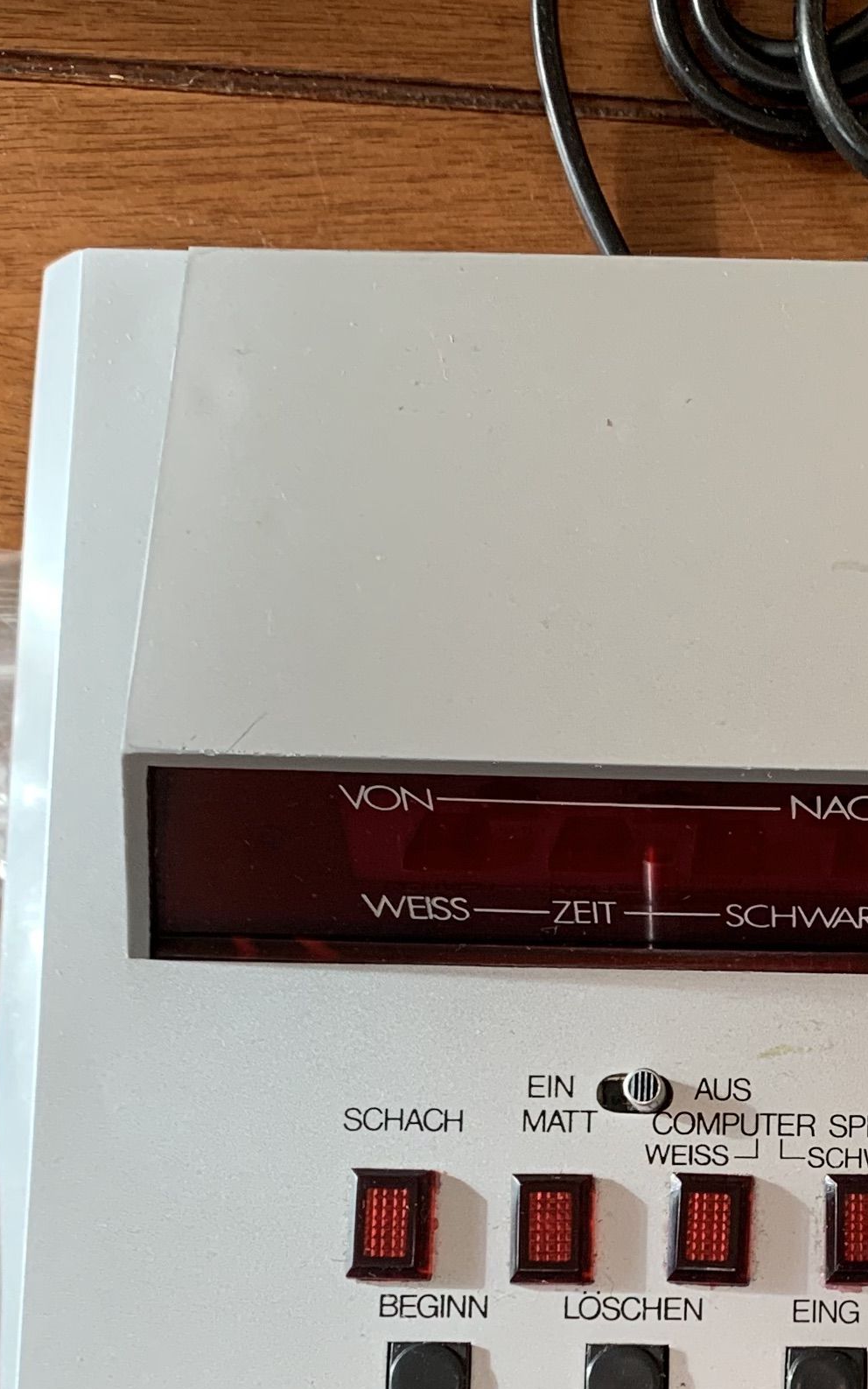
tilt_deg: -81.6
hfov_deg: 17.9
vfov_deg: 28.6
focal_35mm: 70
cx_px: 960
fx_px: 2649
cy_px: 1155
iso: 64
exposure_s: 1/121
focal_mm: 4.25
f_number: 1.8
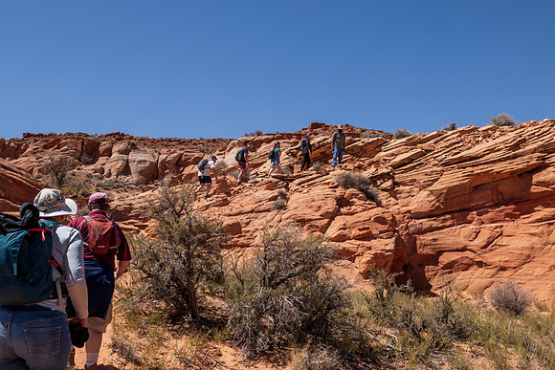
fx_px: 493
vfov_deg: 41.1
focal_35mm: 32
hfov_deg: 58.7
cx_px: 278
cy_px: 185
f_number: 22
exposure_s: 1/125
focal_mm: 32
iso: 280
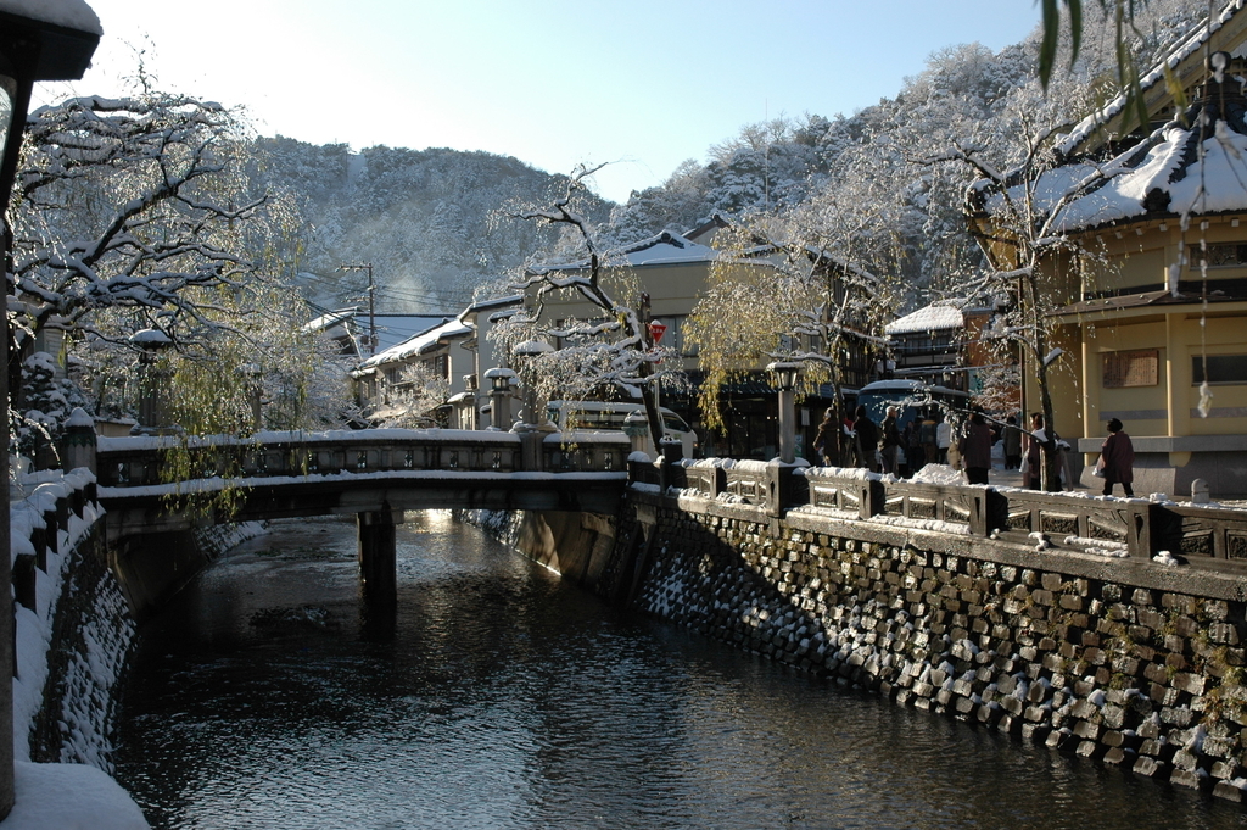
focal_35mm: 46
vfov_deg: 28.9
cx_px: 624
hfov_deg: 42.4
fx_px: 1609
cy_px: 415
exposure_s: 1/250
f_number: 8
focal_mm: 31
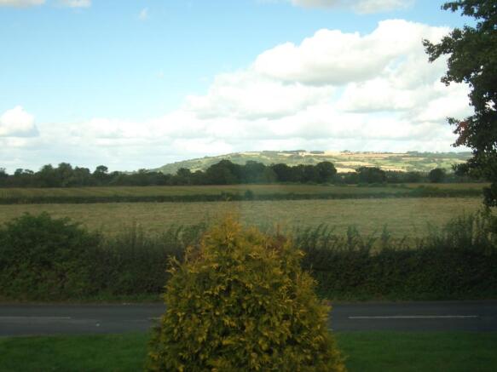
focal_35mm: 49
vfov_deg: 29.7
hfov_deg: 38.9
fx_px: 703
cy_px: 186
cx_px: 248
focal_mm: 8.2
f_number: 3.1
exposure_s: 1/500
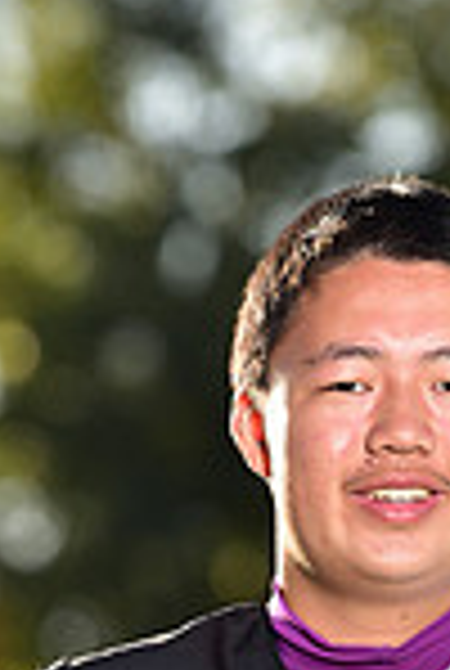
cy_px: 881
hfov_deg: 1.8
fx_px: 14500
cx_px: 353
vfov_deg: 2.6
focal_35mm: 777
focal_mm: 200
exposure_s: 1/250
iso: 80
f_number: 5
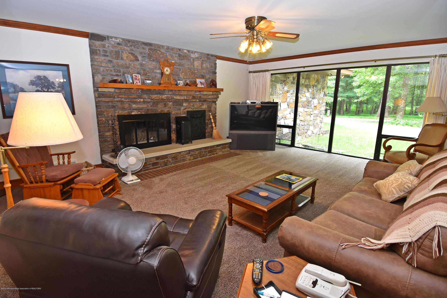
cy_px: 149
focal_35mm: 18
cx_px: 224
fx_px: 223
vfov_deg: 67.4
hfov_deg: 90.0
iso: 800
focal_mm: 12
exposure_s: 1/100
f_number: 5
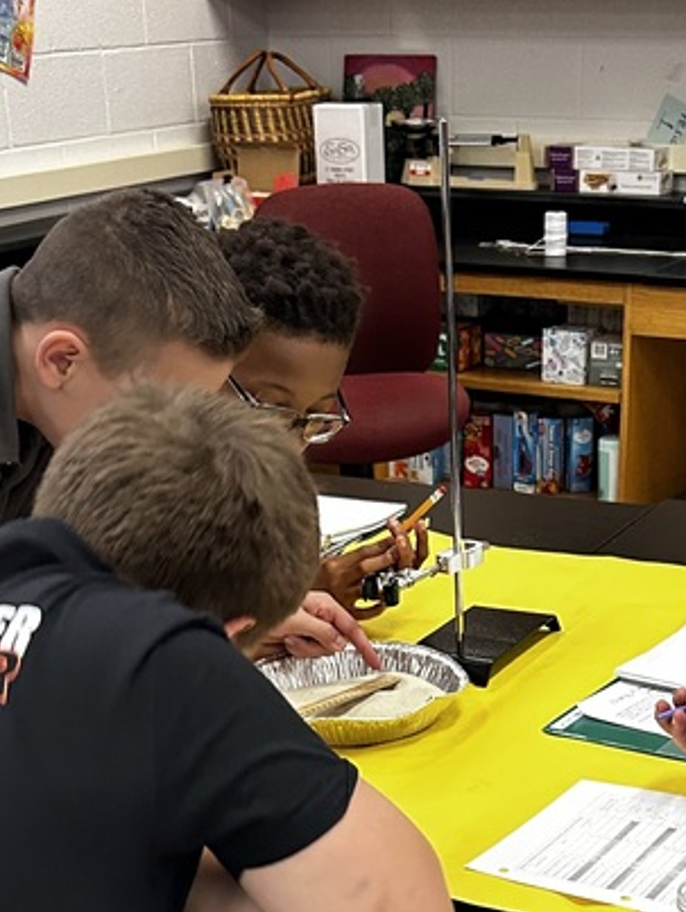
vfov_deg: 27.5
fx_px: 1741
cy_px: 932
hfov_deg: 22.2
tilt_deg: -28.7
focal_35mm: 66
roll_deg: +1.0
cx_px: 451
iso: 250
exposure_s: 1/60
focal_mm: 5.7
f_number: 1.5
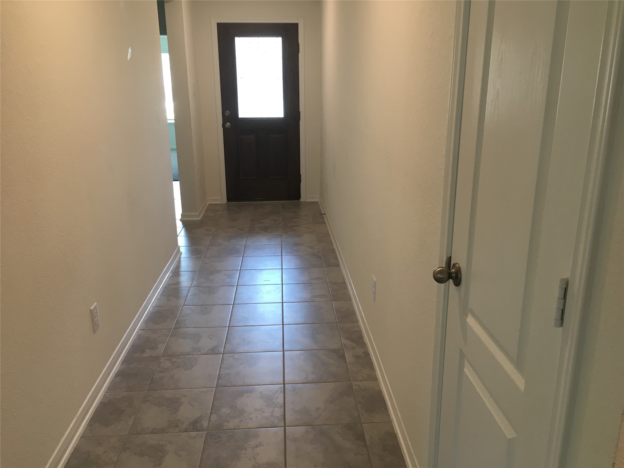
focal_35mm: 29
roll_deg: +0.2
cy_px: 234
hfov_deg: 61.7
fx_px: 523
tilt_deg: -15.9
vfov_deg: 48.2
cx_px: 312
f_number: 2.2
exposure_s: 1/30
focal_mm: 4.15
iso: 50
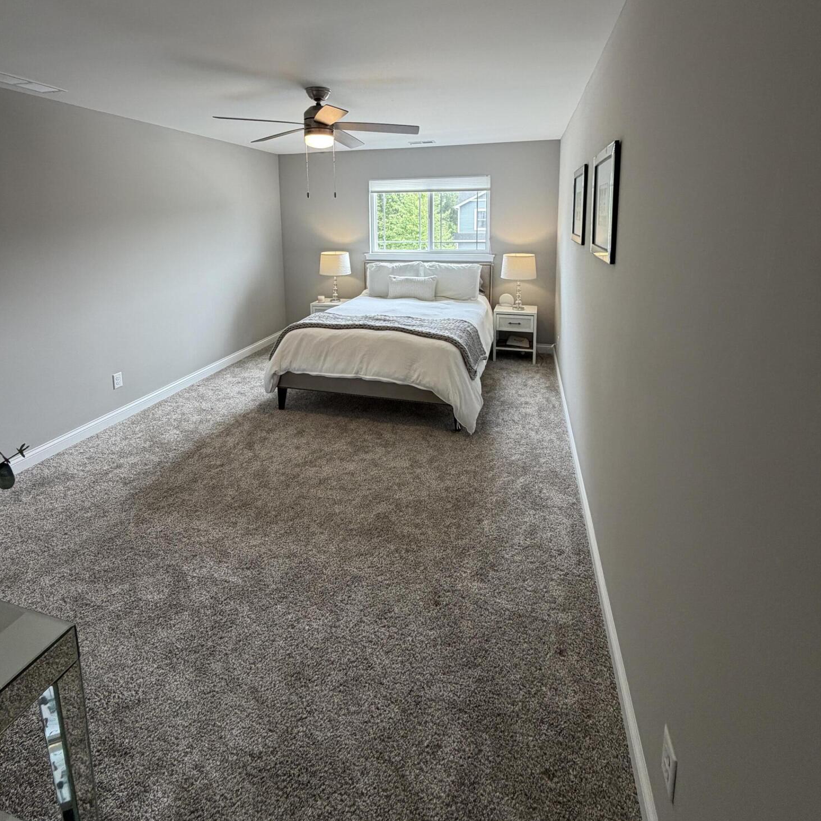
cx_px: 404
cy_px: 283
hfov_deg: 84.0
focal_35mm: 17
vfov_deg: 81.5
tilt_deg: -7.9
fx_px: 456
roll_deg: +0.8
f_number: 2.2
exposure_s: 1/120
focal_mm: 2.22
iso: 200
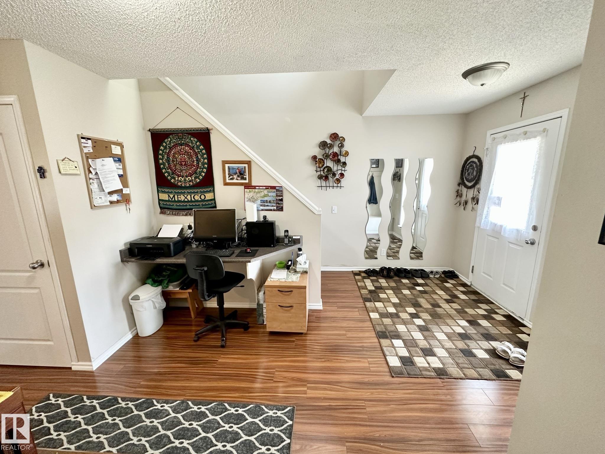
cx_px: 302
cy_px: 227
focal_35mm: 14
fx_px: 245
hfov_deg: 102.1
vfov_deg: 85.7
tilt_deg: -12.4
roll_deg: +1.3
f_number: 2.2
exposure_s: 1/60
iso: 250
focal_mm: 2.22
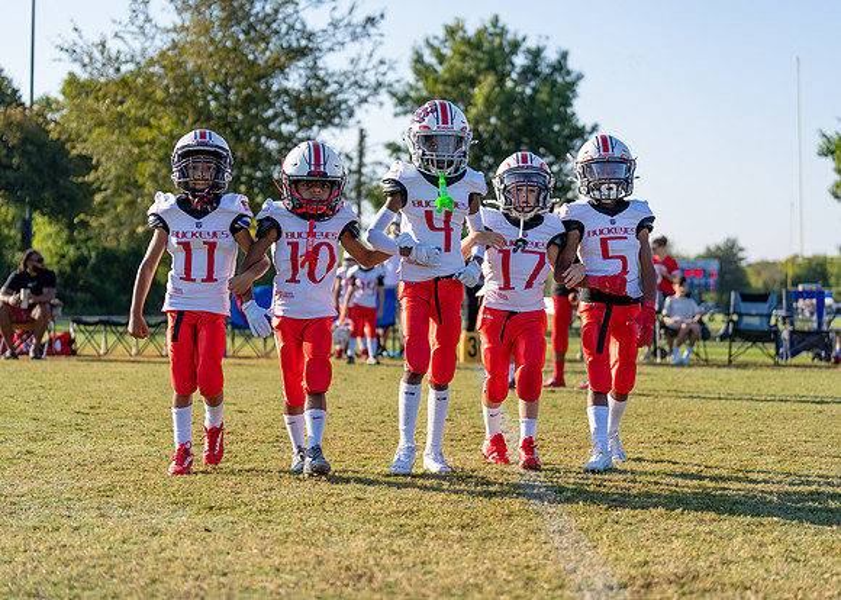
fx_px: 1752
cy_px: 300
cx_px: 420
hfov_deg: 27.0
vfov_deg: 19.4
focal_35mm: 73
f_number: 2.8
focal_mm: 70
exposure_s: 1/1000
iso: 100
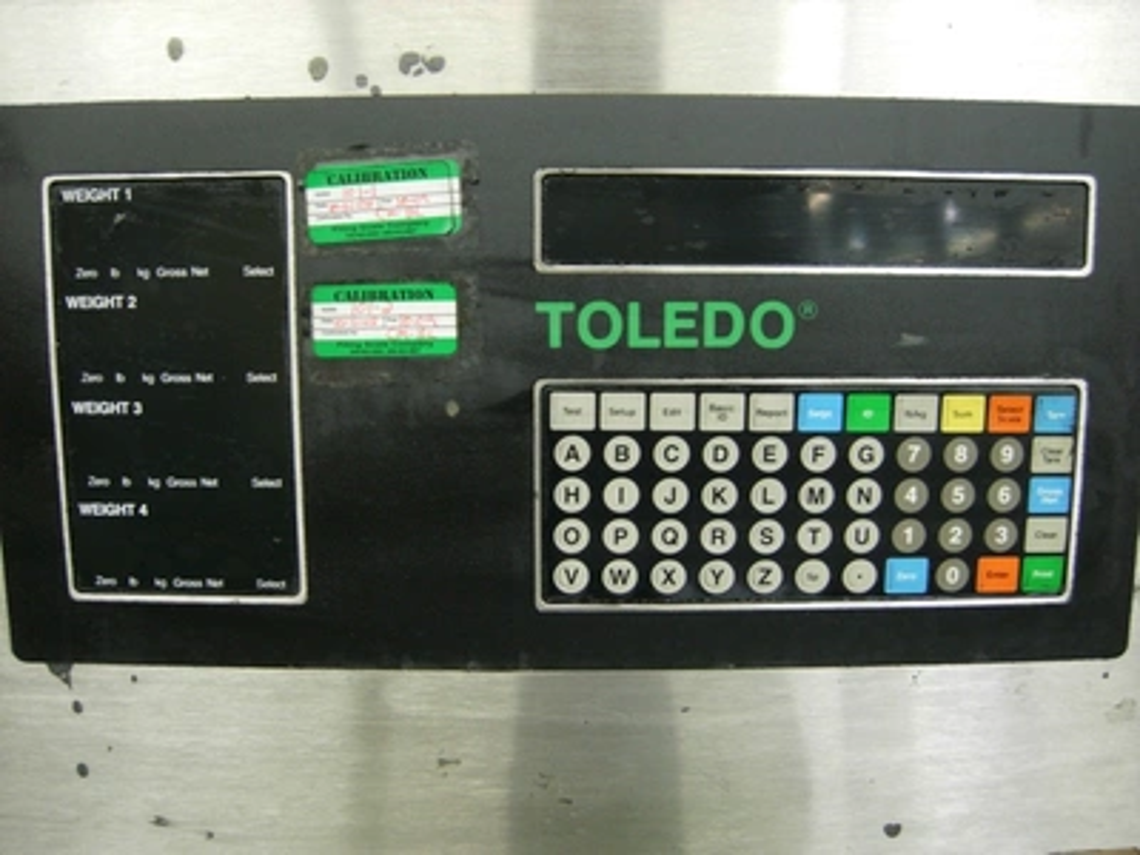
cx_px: 570
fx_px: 1186
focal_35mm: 36
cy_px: 428
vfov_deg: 39.7
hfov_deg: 51.4
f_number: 2.7
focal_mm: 7.5
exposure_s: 1/4
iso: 137
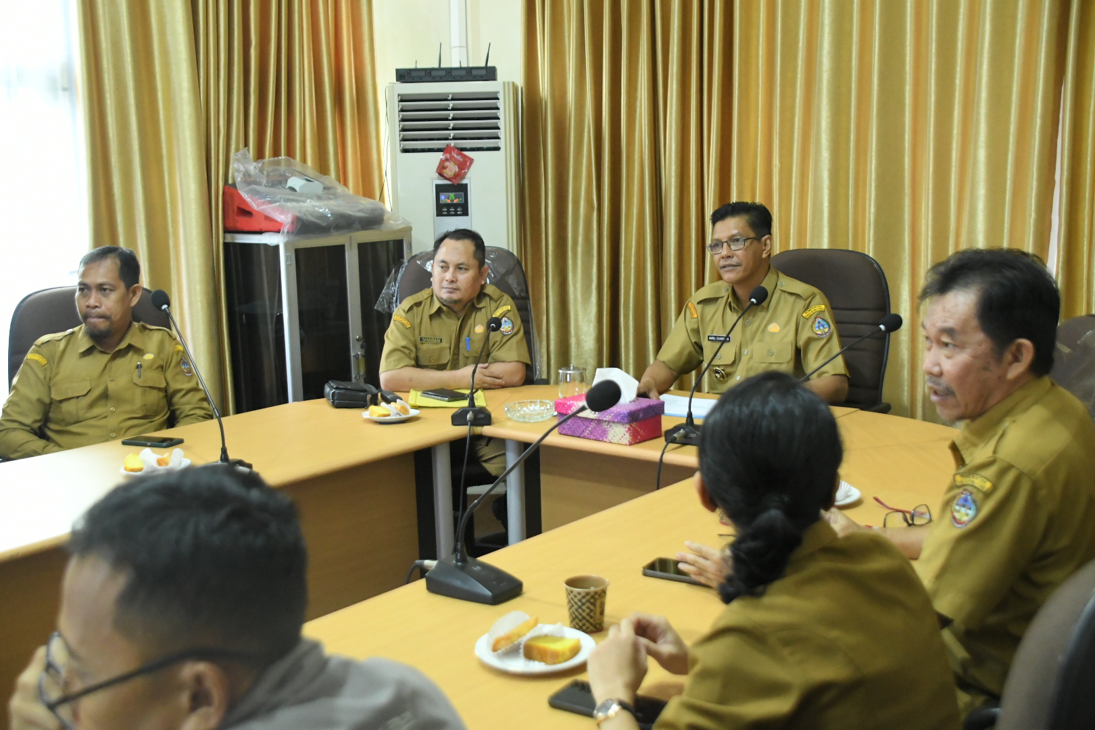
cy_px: 365
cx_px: 548
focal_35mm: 43
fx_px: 1308
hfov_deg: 45.4
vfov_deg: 31.2
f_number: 4.5
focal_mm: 29
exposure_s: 1/100
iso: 5000
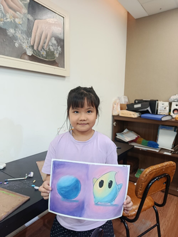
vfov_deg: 71.6
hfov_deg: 56.8
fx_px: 165
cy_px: 118
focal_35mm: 24
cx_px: 89
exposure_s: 1/100
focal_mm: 5.24
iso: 586
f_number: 1.7
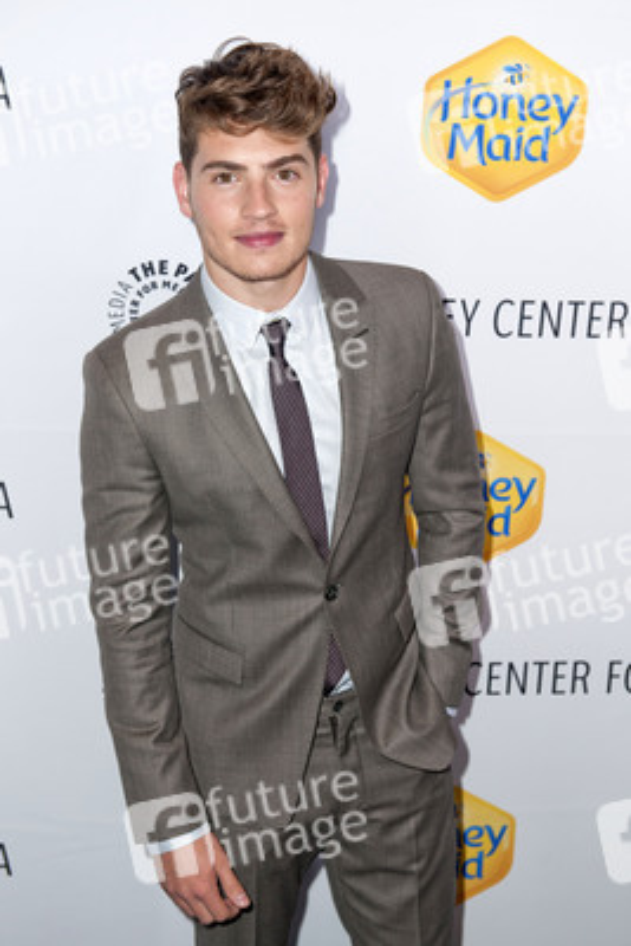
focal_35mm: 55
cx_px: 316
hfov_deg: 24.6
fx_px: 1445
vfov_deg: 36.2
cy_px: 473
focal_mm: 55
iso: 500
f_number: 4.5
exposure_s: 1/400
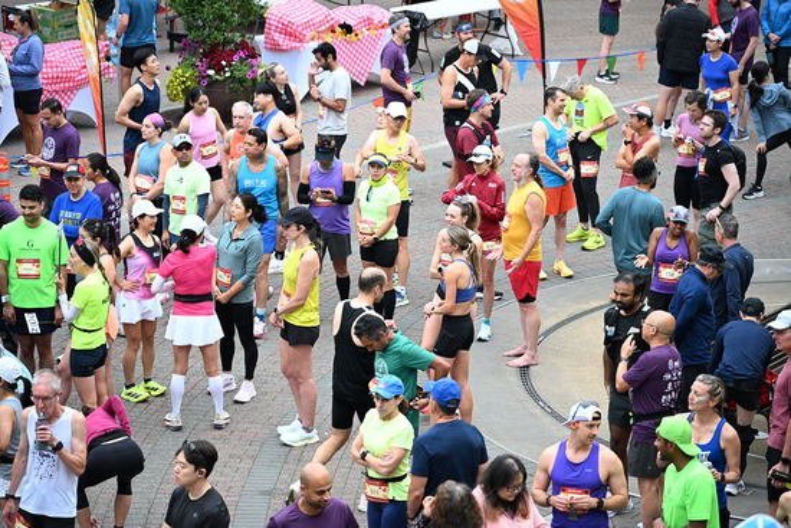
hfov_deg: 17.1
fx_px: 2637
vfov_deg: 11.4
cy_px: 264
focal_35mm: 120
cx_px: 396
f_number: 4
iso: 2000
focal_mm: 120
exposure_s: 1/400
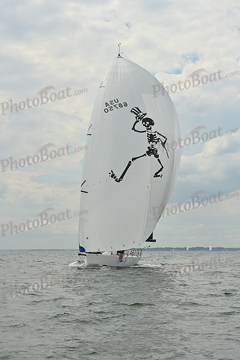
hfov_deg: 16.7
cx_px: 120
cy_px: 180
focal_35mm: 82
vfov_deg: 24.8
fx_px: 819
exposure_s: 1/1250
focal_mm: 82
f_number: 11
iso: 320
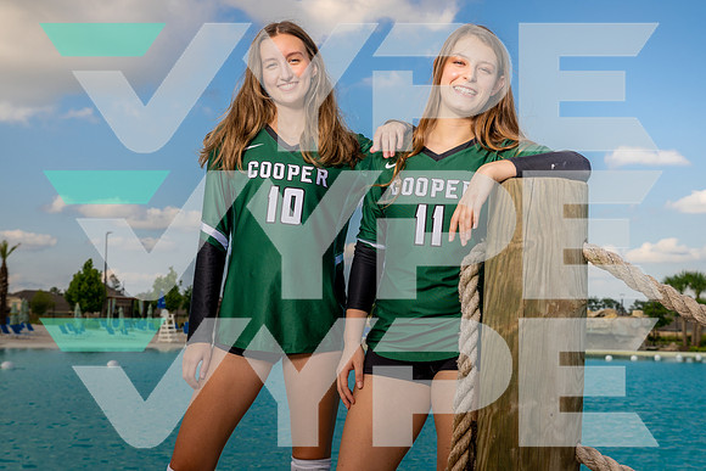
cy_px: 236
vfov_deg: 24.6
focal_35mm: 55
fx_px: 1079
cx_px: 353
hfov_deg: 36.2
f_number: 8
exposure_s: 1/250
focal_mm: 55
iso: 100
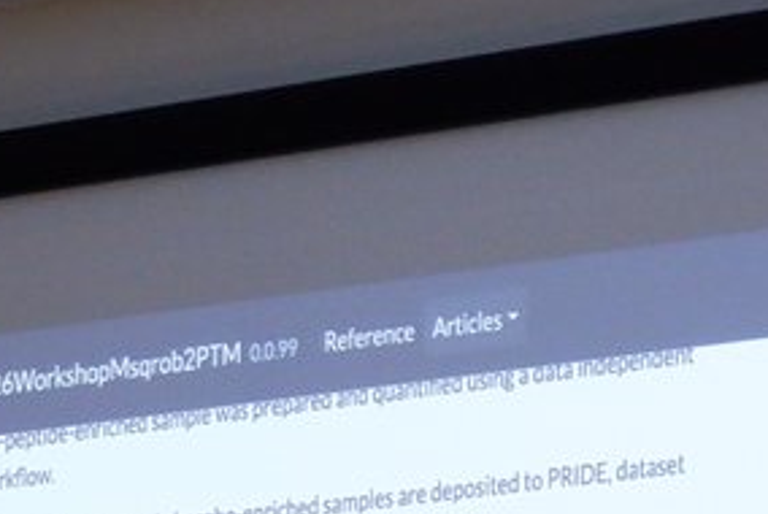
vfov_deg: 2.8
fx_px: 10229
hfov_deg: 4.3
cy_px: 1261
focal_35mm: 479
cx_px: -146
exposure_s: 1/125
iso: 1250
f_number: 5.6
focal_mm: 45
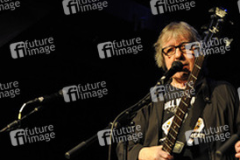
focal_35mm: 69
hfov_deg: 28.7
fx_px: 460
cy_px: 114
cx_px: 184
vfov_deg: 19.7
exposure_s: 1/160
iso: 1600
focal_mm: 42
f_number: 2.8
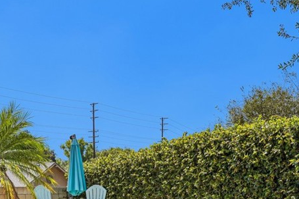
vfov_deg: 24.1
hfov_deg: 36.7
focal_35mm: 54
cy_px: 189
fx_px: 448
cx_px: 119
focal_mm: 24
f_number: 8
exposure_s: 1/500
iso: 100
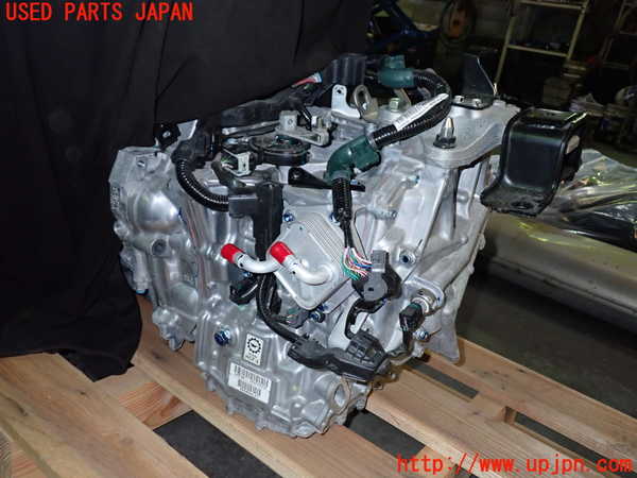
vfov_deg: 46.8
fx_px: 552
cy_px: 239
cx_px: 318
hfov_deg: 60.0
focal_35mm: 30
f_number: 6.3
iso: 500
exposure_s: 1/30
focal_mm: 5.4
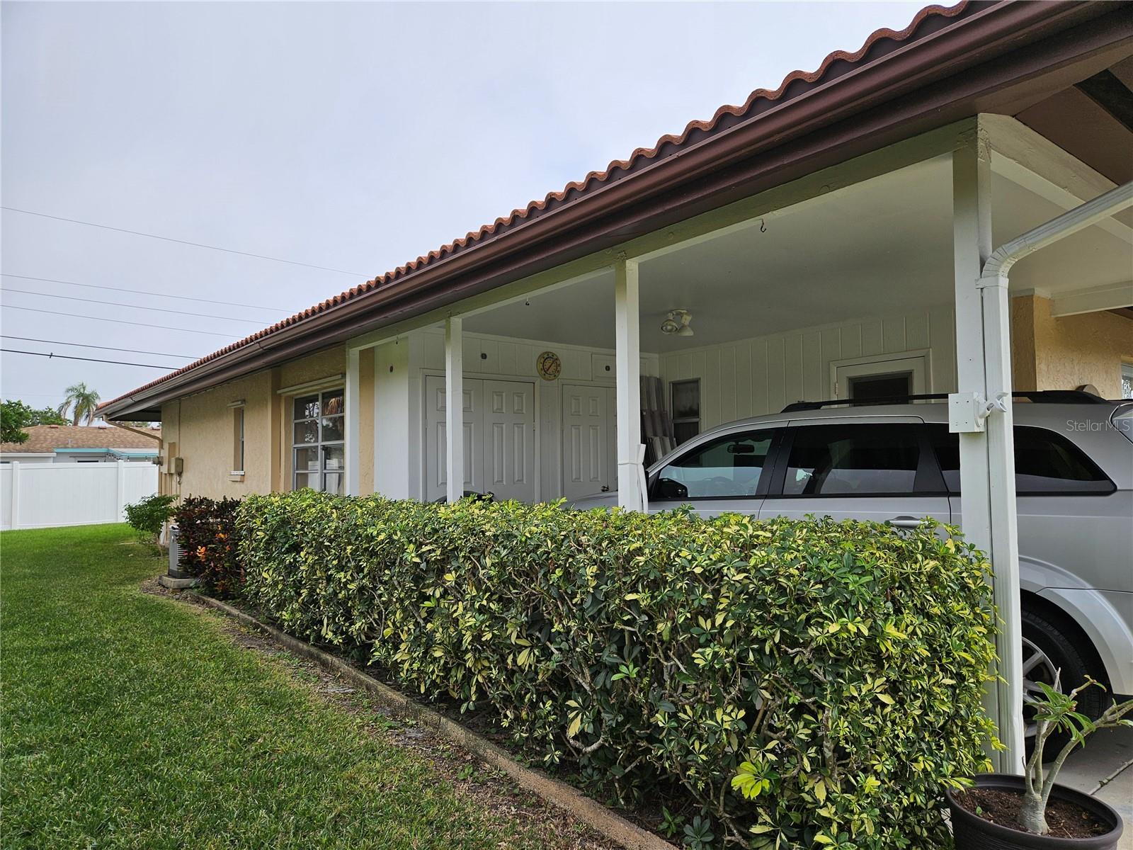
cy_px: 425
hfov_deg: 73.9
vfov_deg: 58.9
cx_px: 566
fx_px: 753
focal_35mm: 23
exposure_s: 1/1441
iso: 25
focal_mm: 5.4
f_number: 1.8
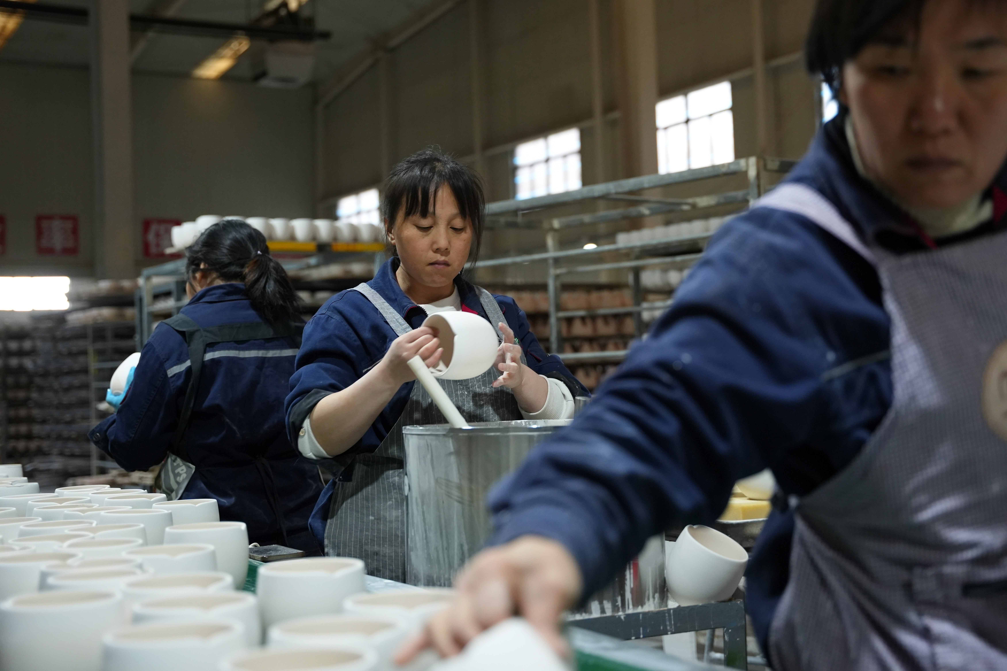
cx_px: 504
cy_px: 336
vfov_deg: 30.6
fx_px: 1228
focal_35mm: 44
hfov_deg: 44.6
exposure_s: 1/200
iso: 2000
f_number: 2.8
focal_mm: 43.9
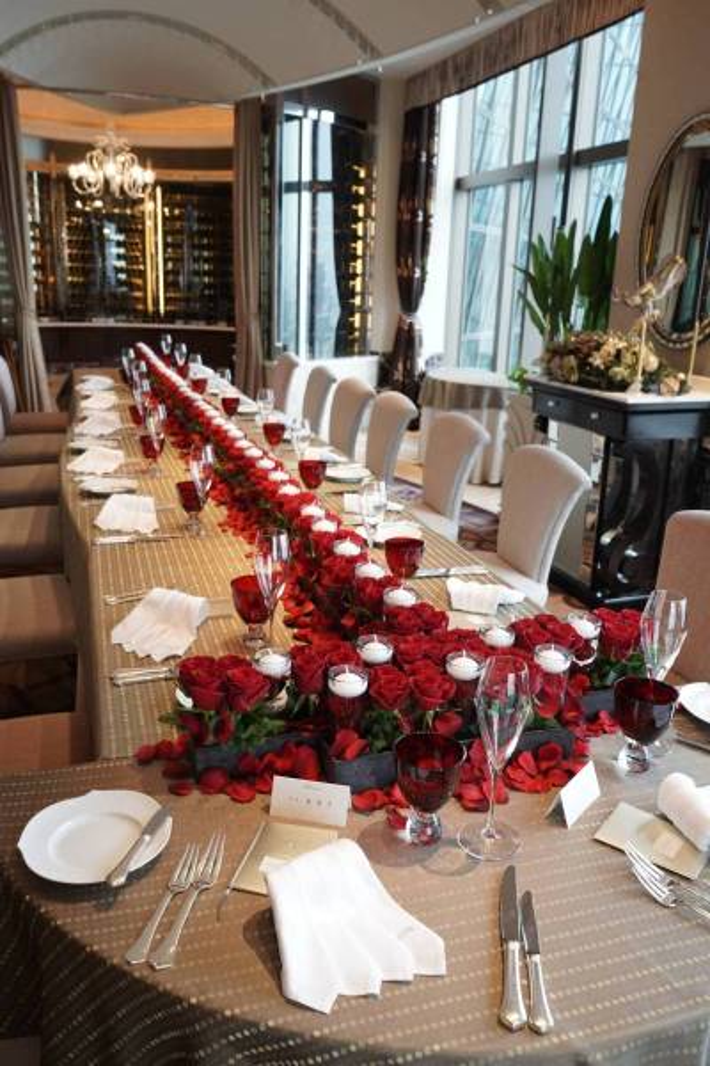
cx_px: 355
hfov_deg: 46.4
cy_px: 533
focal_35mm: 28
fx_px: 828
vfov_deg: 65.5
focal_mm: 28
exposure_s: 1/13
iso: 1000
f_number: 8
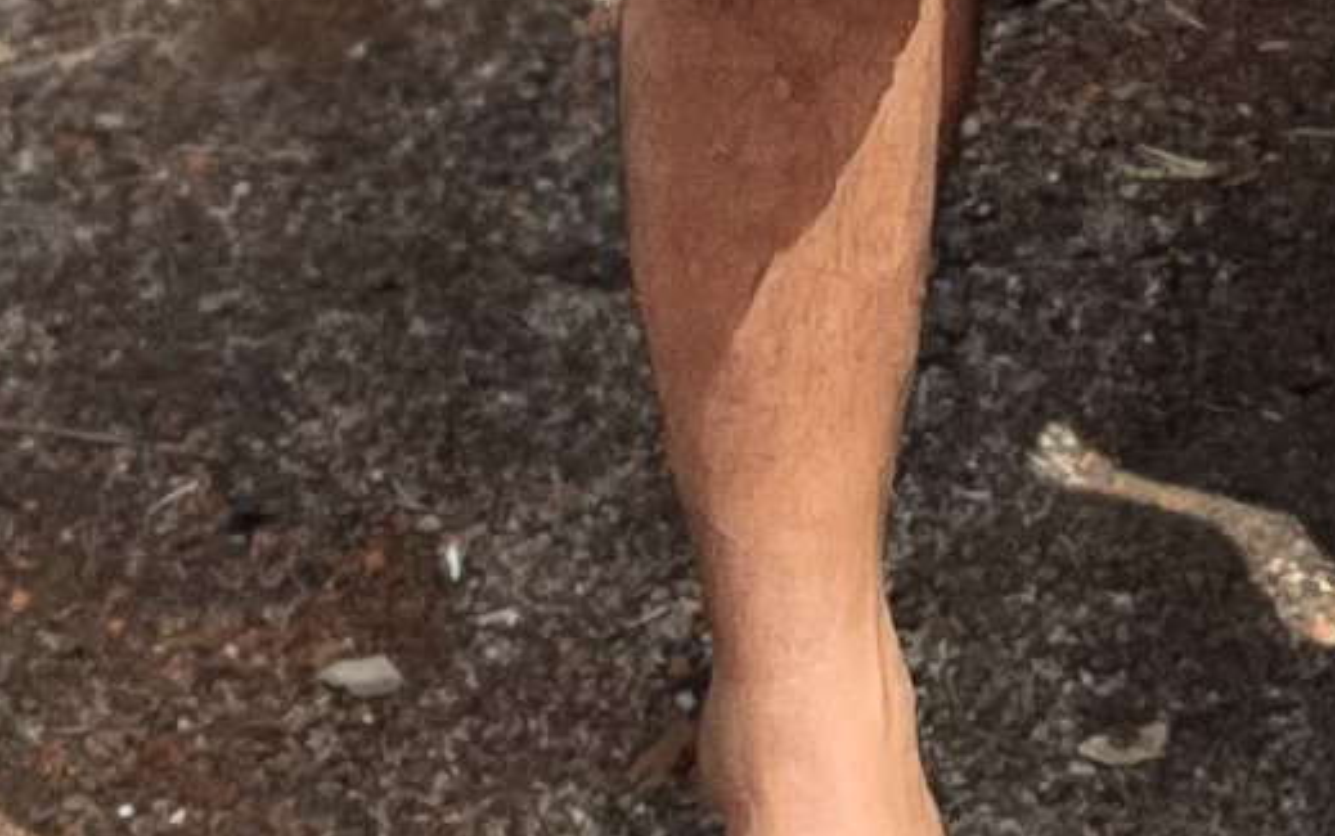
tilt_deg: -1.1
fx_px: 7790
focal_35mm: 214
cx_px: 2132
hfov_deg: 9.5
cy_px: -3519
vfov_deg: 4.9
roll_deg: +0.6
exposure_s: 1/3876
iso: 50
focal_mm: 5.1
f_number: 1.6
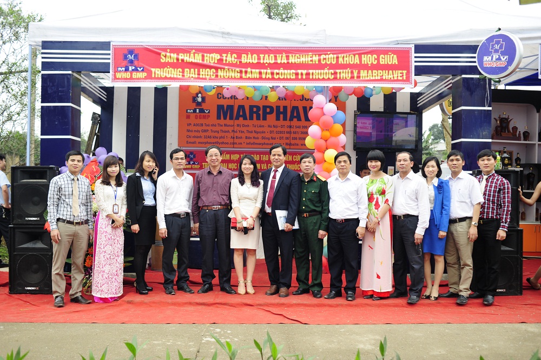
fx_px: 526
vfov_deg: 37.8
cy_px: 180
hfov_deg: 54.5
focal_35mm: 35
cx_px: 270
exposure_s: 1/125
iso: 200
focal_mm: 35
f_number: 4
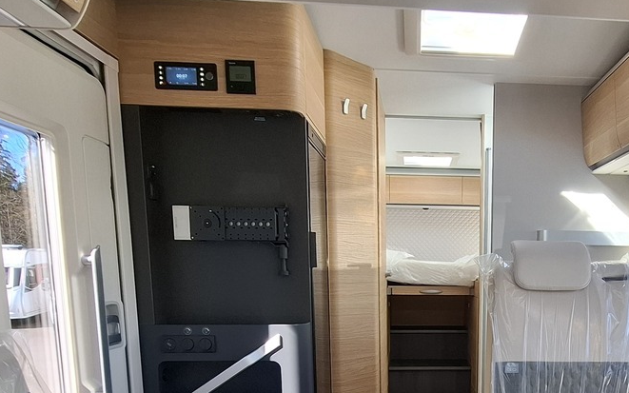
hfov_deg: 60.6
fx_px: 514
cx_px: 443
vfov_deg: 39.0
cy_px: 351
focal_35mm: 30
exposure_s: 1/50
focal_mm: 1.74
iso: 40
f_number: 2.2
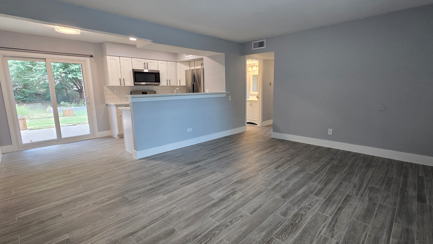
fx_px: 184
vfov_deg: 67.1
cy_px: 122
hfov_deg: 99.3
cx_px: 226
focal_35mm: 16
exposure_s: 1/60
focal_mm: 2.2
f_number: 2.2
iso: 125
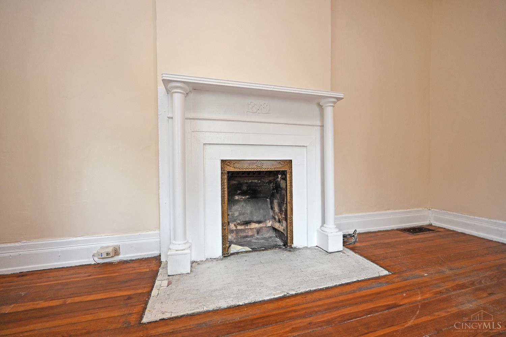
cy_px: 168
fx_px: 197
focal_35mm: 14
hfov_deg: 104.3
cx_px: 253
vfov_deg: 81.2
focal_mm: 14
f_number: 4
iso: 400
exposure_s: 1/60
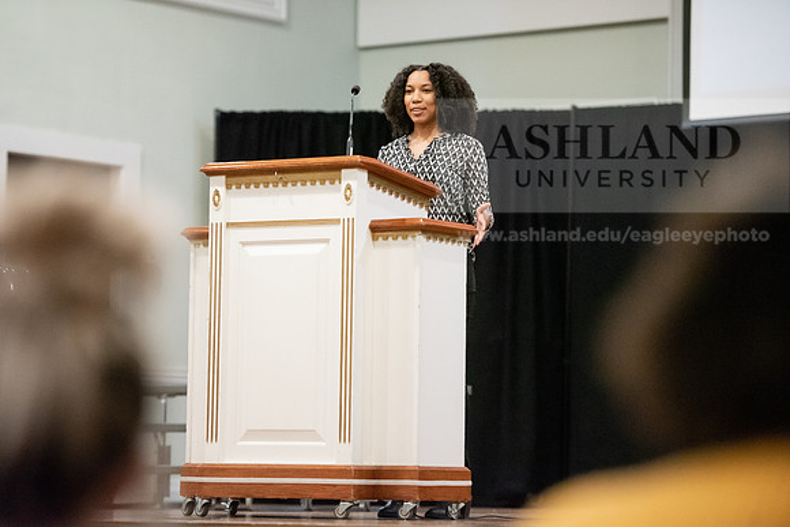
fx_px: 2963
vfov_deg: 10.2
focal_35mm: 135
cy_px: 264
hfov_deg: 15.2
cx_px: 395
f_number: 2.8
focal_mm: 135
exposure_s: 1/200
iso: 8000
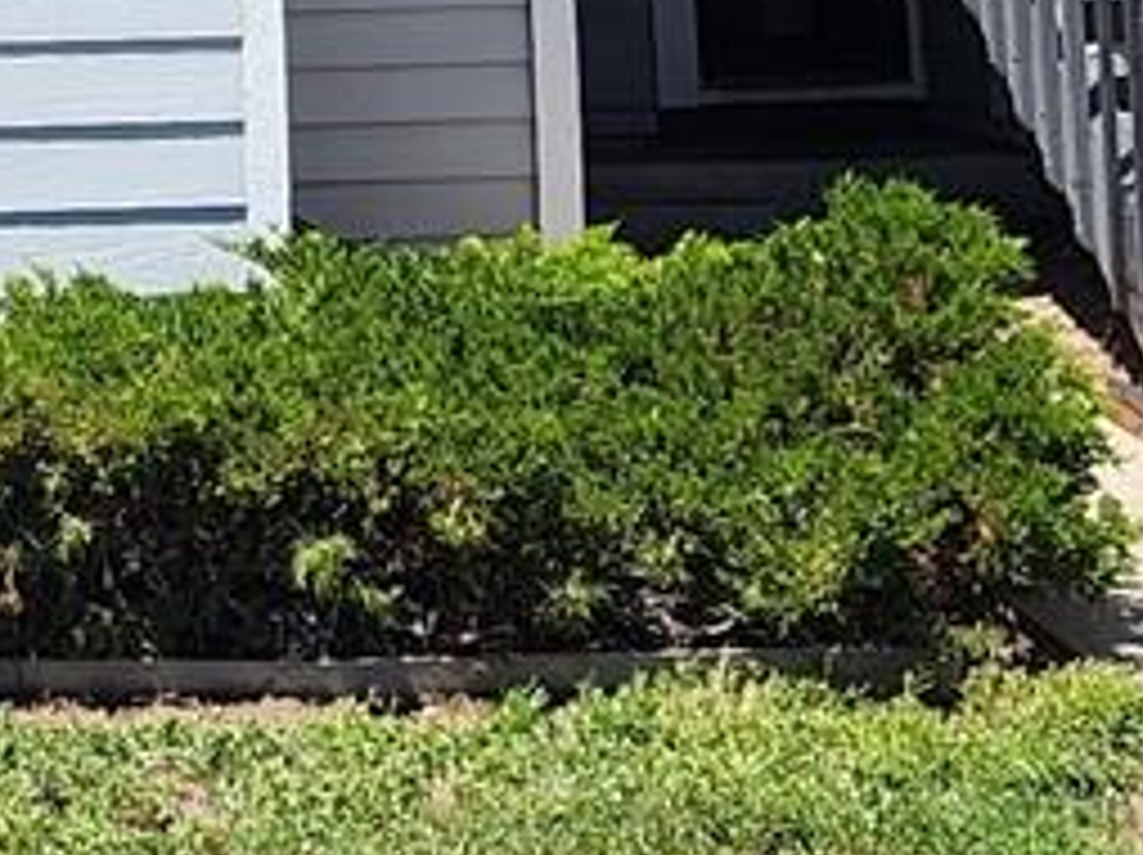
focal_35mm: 82
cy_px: -644
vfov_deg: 15.6
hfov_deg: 23.3
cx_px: 158
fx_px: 2705
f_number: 2.2
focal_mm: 2.2
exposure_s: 1/1521
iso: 50
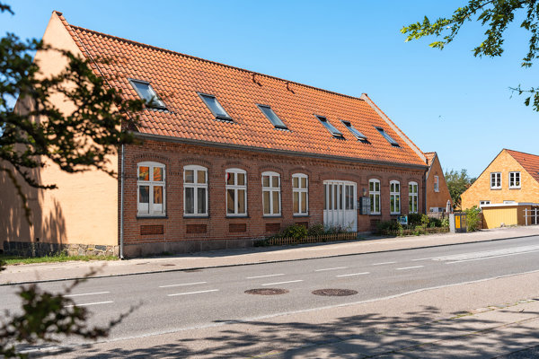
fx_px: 539
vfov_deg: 36.9
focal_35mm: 36
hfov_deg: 53.1
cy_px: 180
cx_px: 270
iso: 200
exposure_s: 1/400
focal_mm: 36
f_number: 8
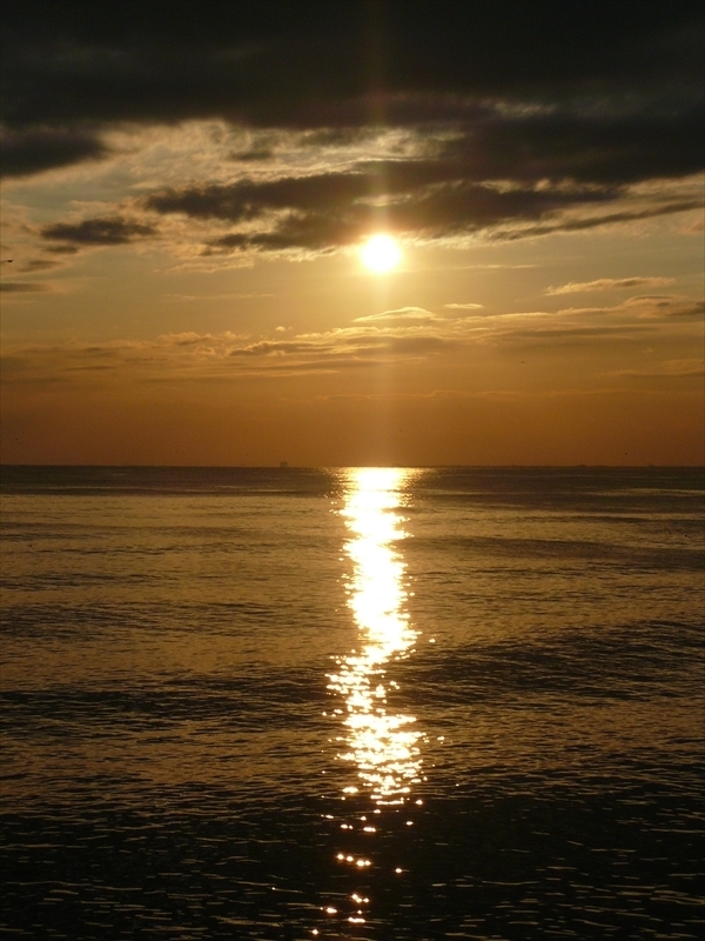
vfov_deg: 21.1
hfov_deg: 15.9
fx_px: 2525
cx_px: 352
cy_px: 470
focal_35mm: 93
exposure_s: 1/400
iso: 100
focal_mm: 15.5
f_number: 16
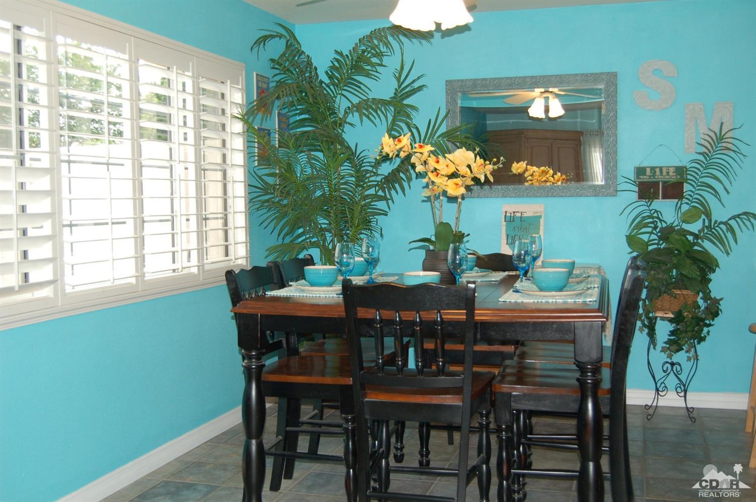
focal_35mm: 39
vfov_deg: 34.1
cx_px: 378
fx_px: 818
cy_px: 251
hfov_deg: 49.6
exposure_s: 1/60
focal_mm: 26
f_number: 4.2
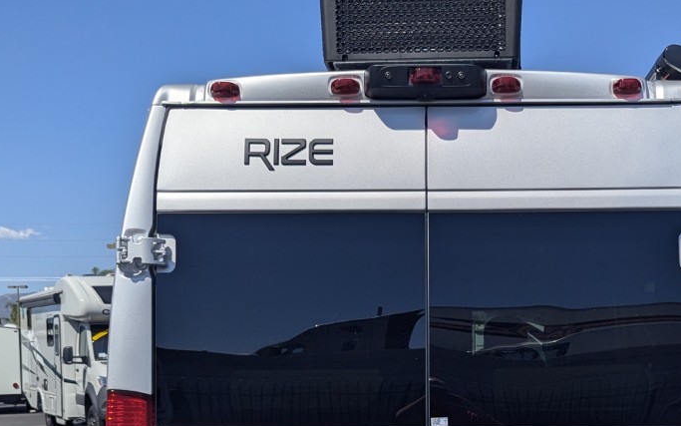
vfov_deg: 23.8
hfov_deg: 38.6
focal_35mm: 52
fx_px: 965
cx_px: 430
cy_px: 427
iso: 44
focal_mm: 6.81
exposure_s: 1/4926
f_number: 1.85
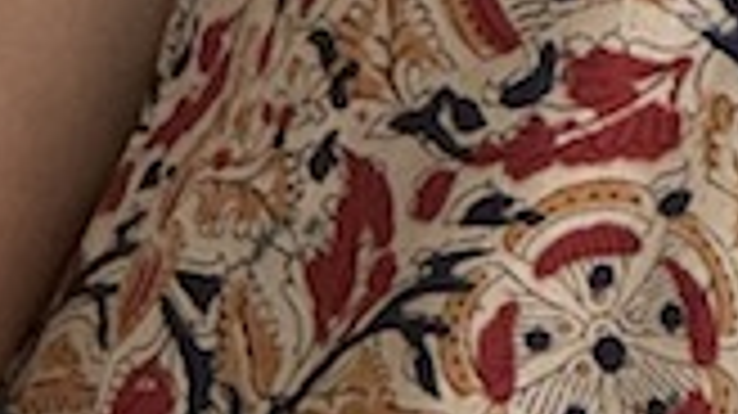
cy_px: -508
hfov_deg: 4.2
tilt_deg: -9.3
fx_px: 9974
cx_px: 673
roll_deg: -0.3
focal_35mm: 510
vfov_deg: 2.4
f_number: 2.8
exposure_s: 1/79
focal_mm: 9
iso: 200
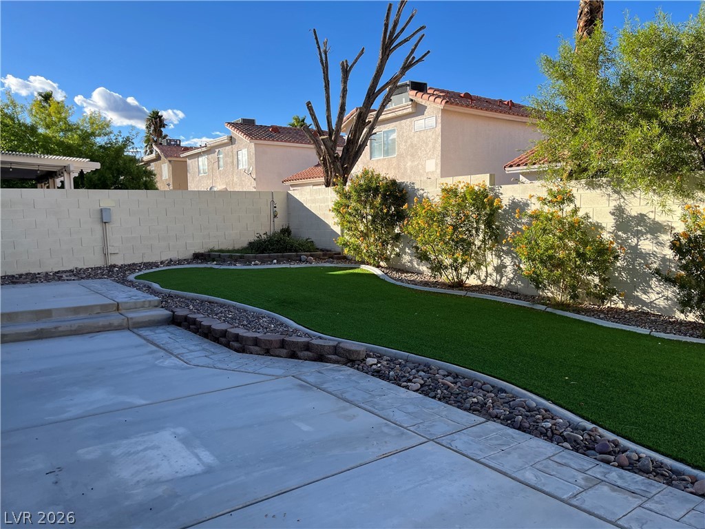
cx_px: 352
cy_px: 264
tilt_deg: -6.1
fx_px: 530
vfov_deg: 53.1
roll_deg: +1.5
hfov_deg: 67.3
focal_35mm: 26
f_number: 1.6
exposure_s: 1/1862
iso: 50
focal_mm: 5.1
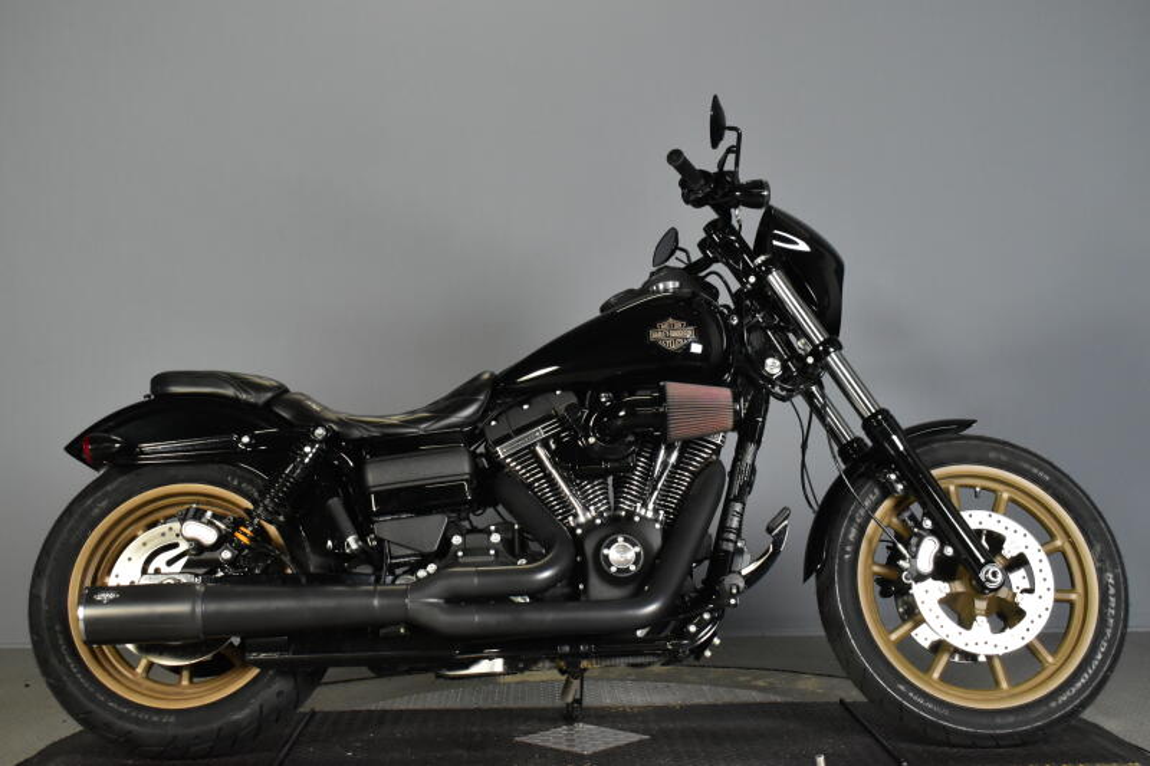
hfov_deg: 42.3
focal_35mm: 46
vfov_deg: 28.9
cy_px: 383
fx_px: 1485
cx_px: 575
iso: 3200
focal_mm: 31
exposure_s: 1/125
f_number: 7.1
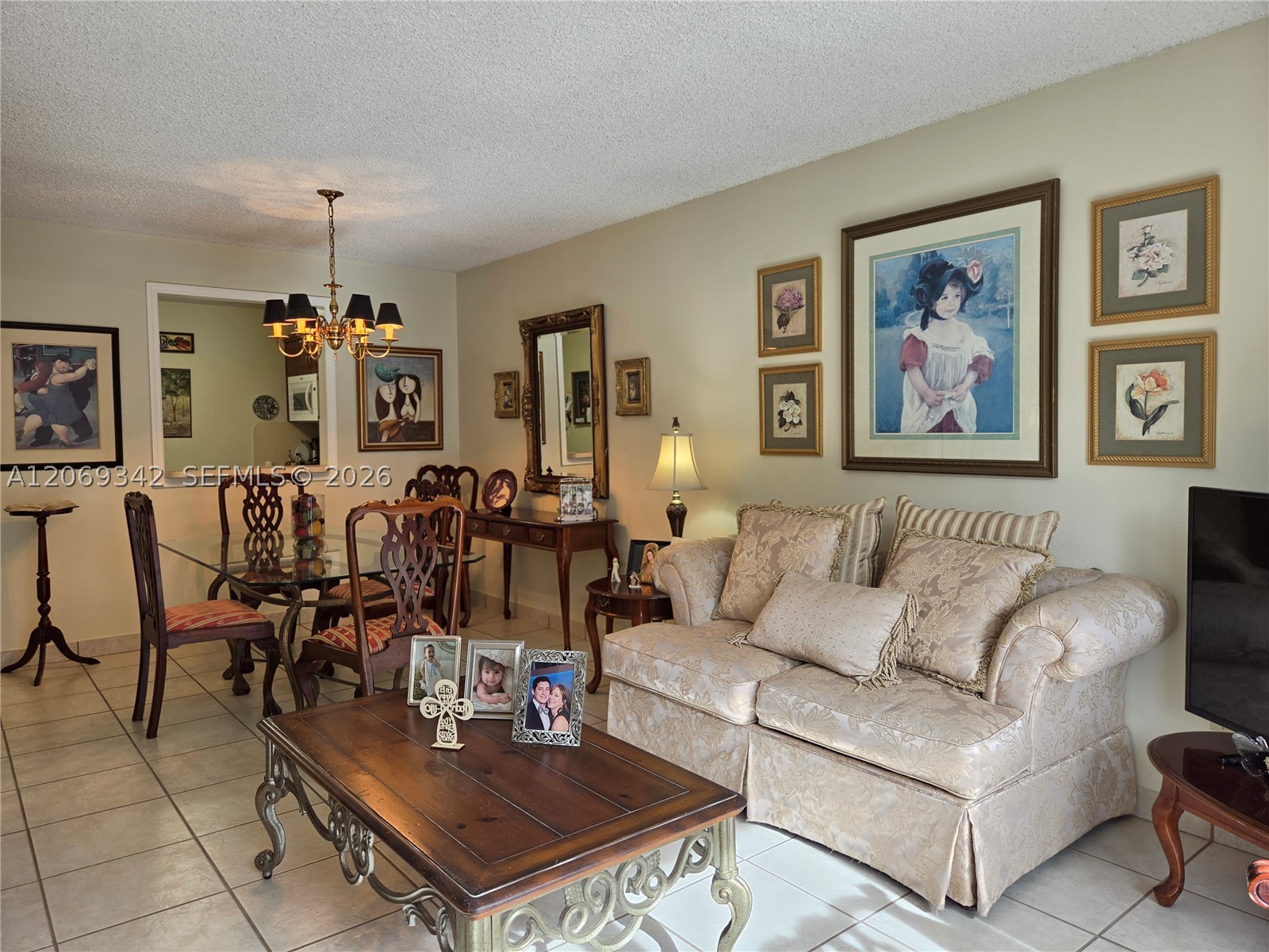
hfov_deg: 73.9
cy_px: 476
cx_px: 634
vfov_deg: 58.9
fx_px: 843
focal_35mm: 23
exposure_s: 1/120
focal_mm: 5.4
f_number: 1.8
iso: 64
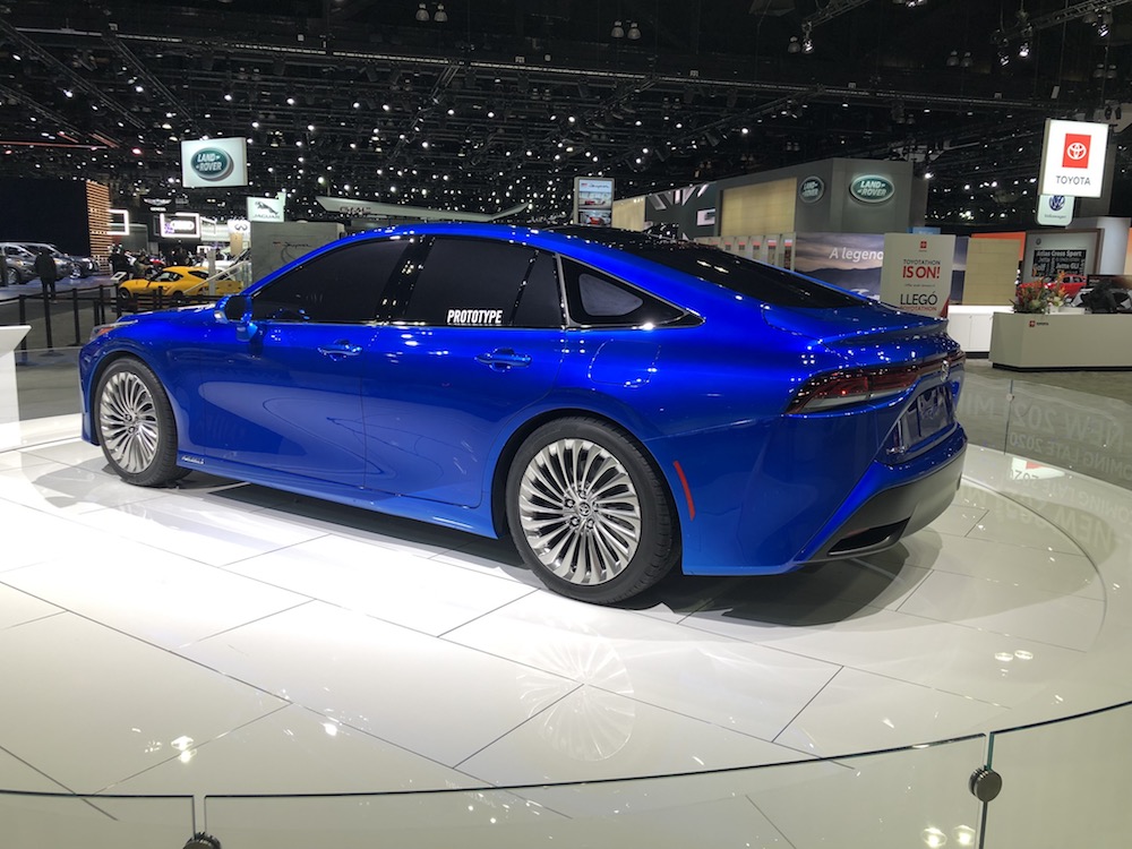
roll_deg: -0.5
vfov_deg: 49.7
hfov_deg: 63.4
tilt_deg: -10.3
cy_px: 424
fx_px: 916
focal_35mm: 28
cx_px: 566
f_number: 1.8
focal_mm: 3.99
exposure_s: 1/69
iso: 32
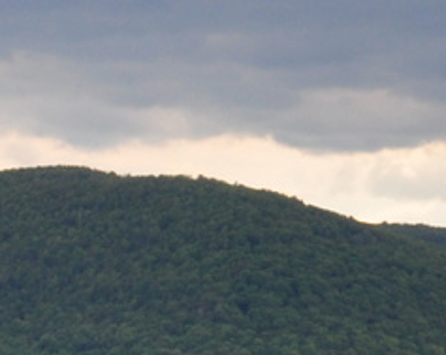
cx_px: -615
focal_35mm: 342
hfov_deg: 5.5
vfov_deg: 4.5
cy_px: 702
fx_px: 4509
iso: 250
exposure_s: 1/200
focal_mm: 32
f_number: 13
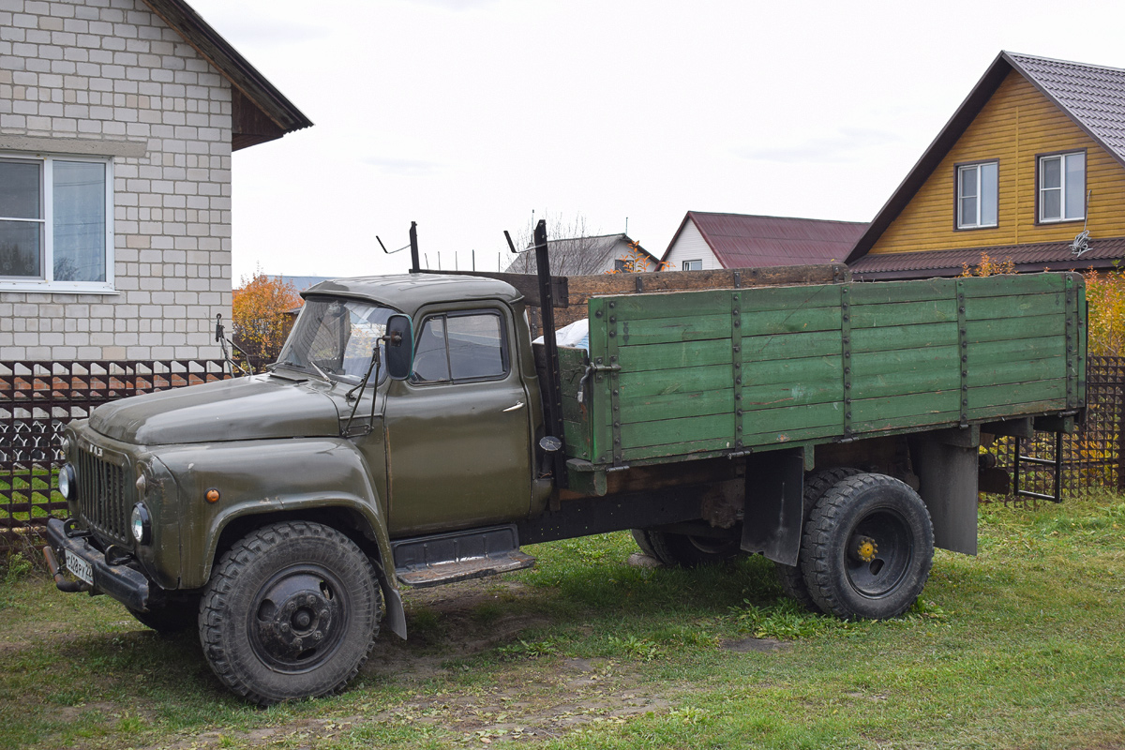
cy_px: 375
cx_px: 562
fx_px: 1453
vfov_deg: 28.9
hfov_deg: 42.3
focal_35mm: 46
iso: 400
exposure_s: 1/320
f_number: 5.6
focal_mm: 31
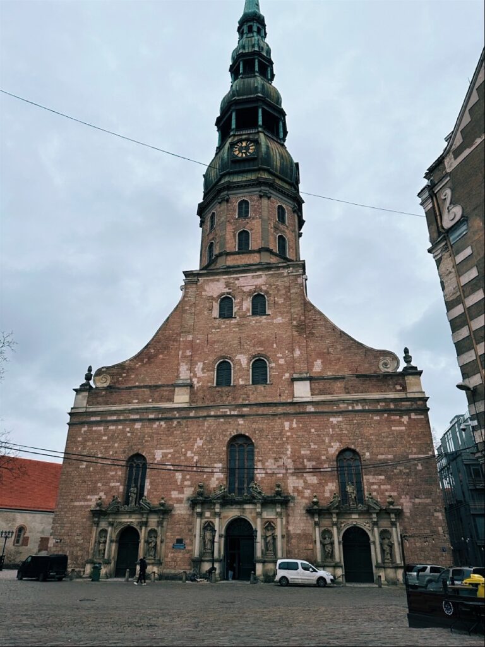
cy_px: 324
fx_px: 448
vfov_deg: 71.6
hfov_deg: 56.8
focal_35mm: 24
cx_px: 242
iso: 80
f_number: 1.78
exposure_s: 1/2591
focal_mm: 6.86
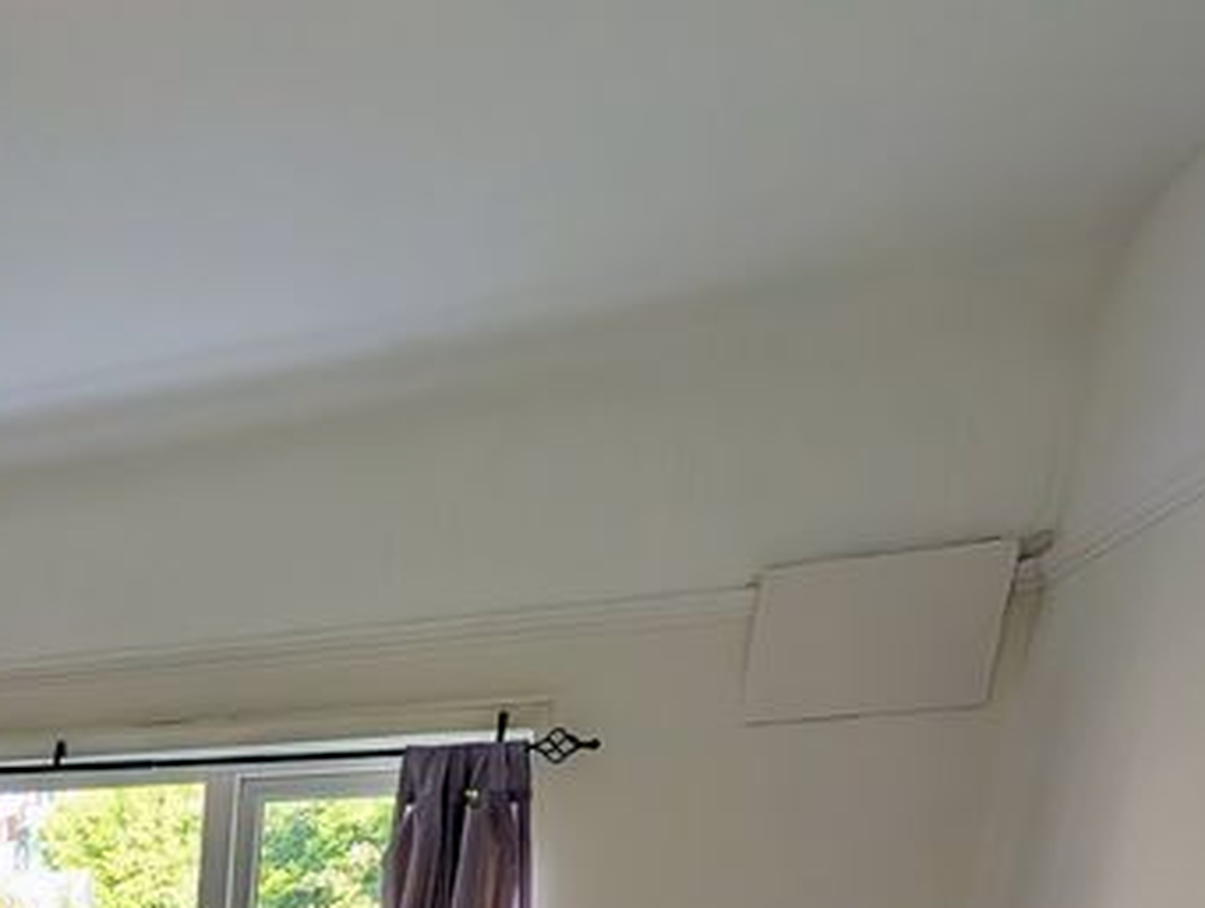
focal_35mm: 36
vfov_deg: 28.7
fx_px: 1255
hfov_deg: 38.8
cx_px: -216
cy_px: 1298
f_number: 1.7
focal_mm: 2.02
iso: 62
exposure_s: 1/233
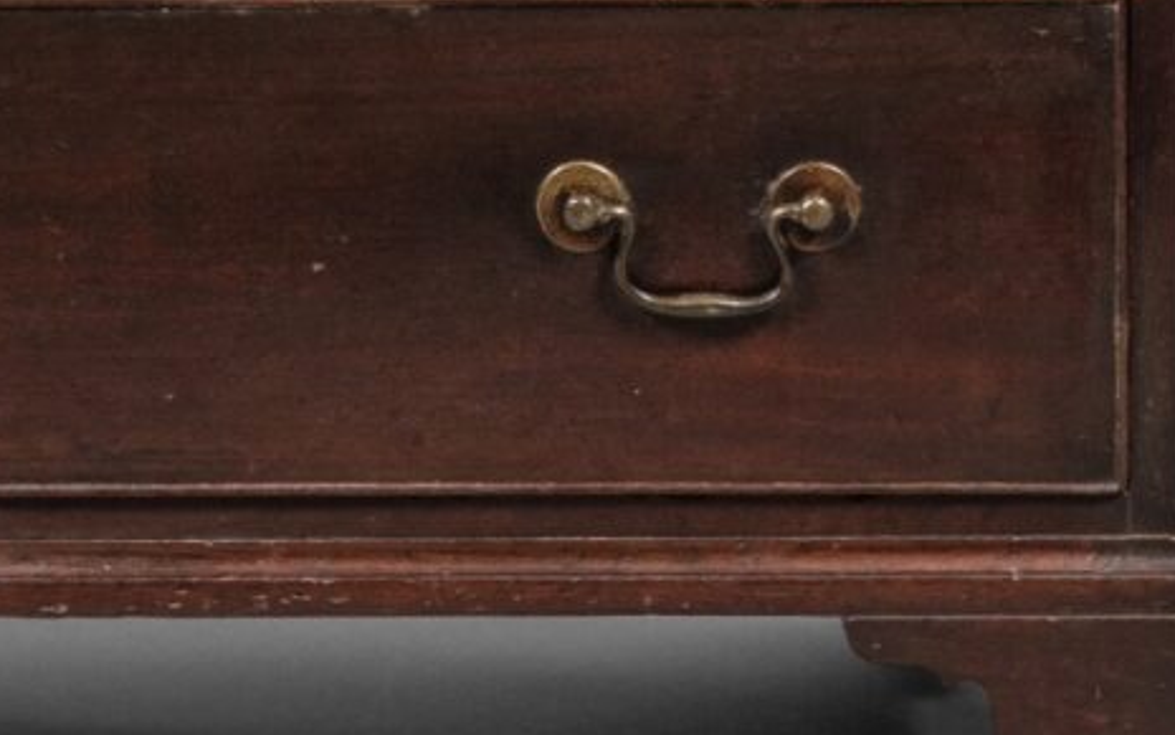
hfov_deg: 5.6
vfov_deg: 3.4
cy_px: -1893
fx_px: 11880
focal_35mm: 371
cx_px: -219
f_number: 13
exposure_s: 1/160
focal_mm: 66
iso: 64
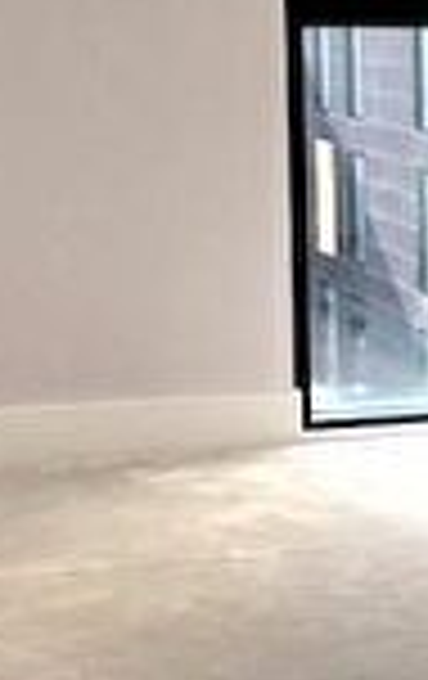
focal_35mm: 103
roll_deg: -0.2
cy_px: 254
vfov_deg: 20.1
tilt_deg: -7.6
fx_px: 1913
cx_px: 784
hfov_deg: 11.7
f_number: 1.8
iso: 25
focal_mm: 3.99
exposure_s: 1/120
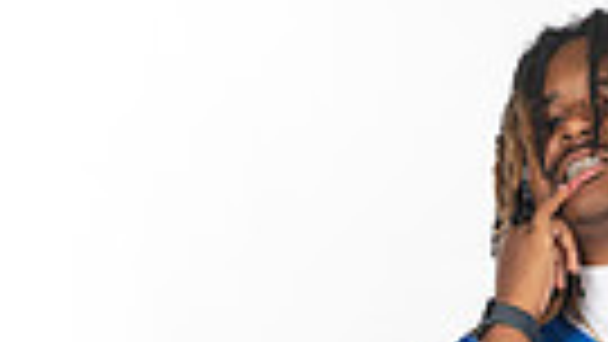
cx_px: 649
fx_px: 3257
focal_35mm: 202
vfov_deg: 5.7
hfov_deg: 10.5
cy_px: 922
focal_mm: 58
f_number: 7.1
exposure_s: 1/320
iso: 800
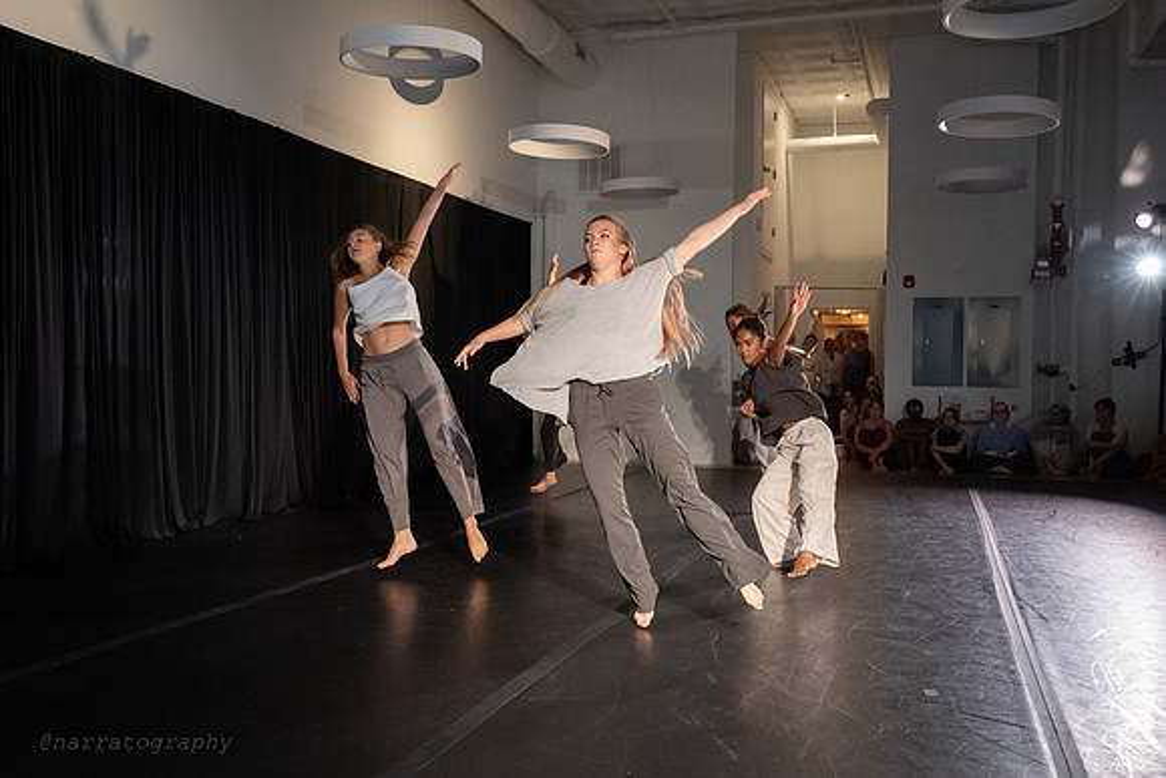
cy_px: 399
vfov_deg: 38.4
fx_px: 1116
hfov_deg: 55.2
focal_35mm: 34
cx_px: 560
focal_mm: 28
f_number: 4
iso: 6400
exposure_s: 1/320
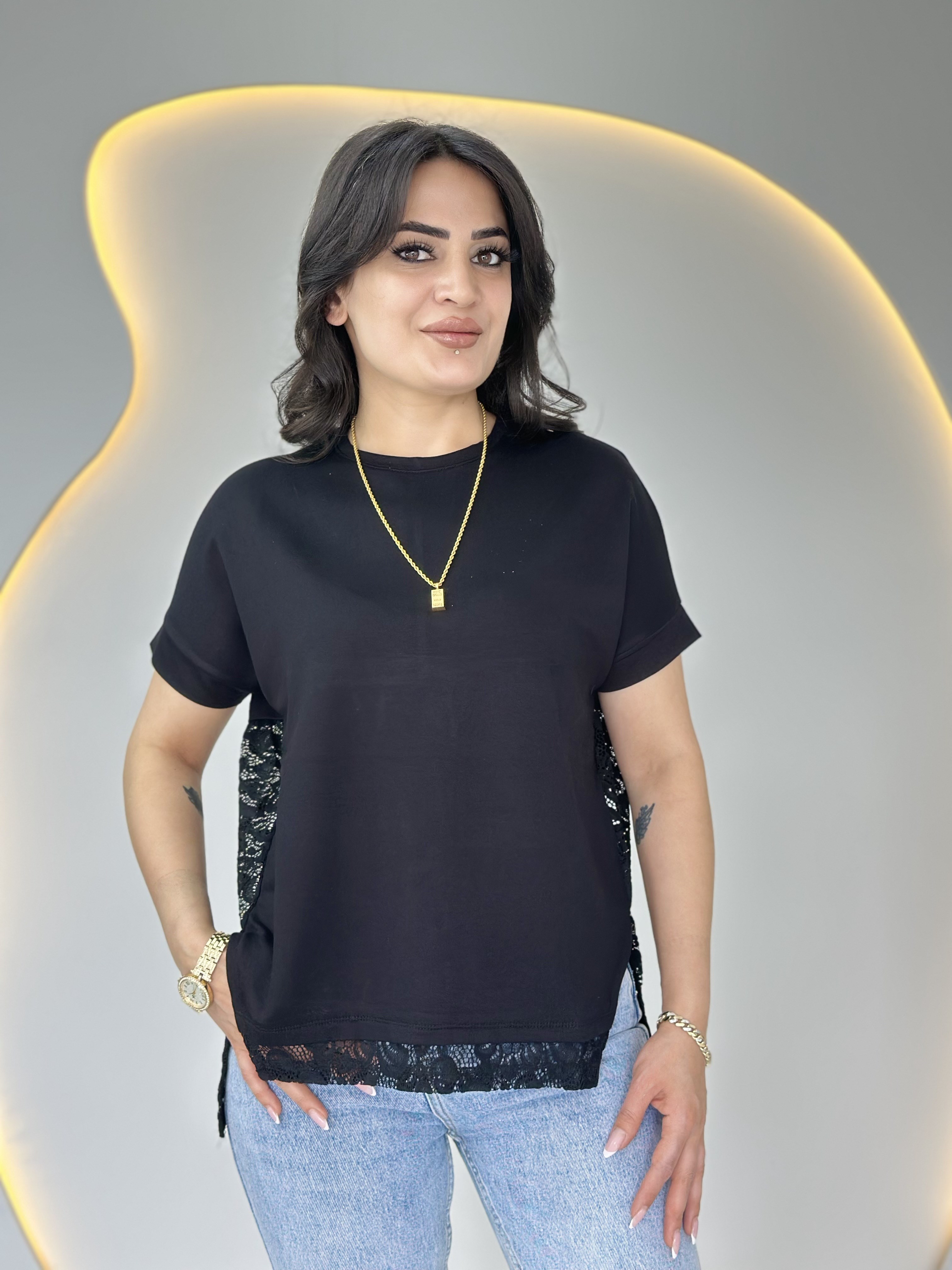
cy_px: 635
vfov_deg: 39.7
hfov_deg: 30.3
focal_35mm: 48
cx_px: 476
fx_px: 1760
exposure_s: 1/100
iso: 80
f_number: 1.78
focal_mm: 6.86
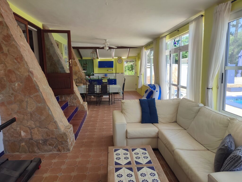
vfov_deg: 54.9
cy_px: 91
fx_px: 175
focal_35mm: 25
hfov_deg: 69.4
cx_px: 121
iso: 50
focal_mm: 6.04
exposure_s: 1/199
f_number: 1.9
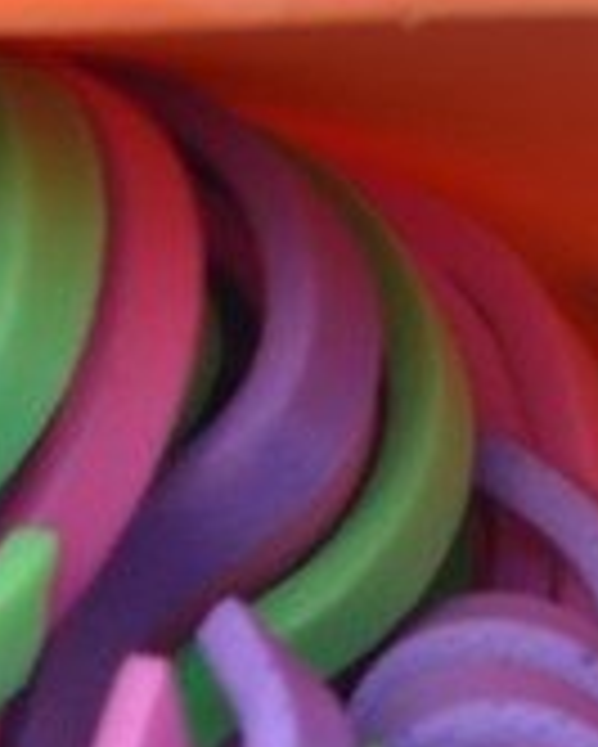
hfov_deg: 1.2
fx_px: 28778
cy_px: 1357
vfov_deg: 1.5
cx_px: -553
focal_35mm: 1302
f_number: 2.8
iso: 100
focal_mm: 150
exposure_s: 1/250
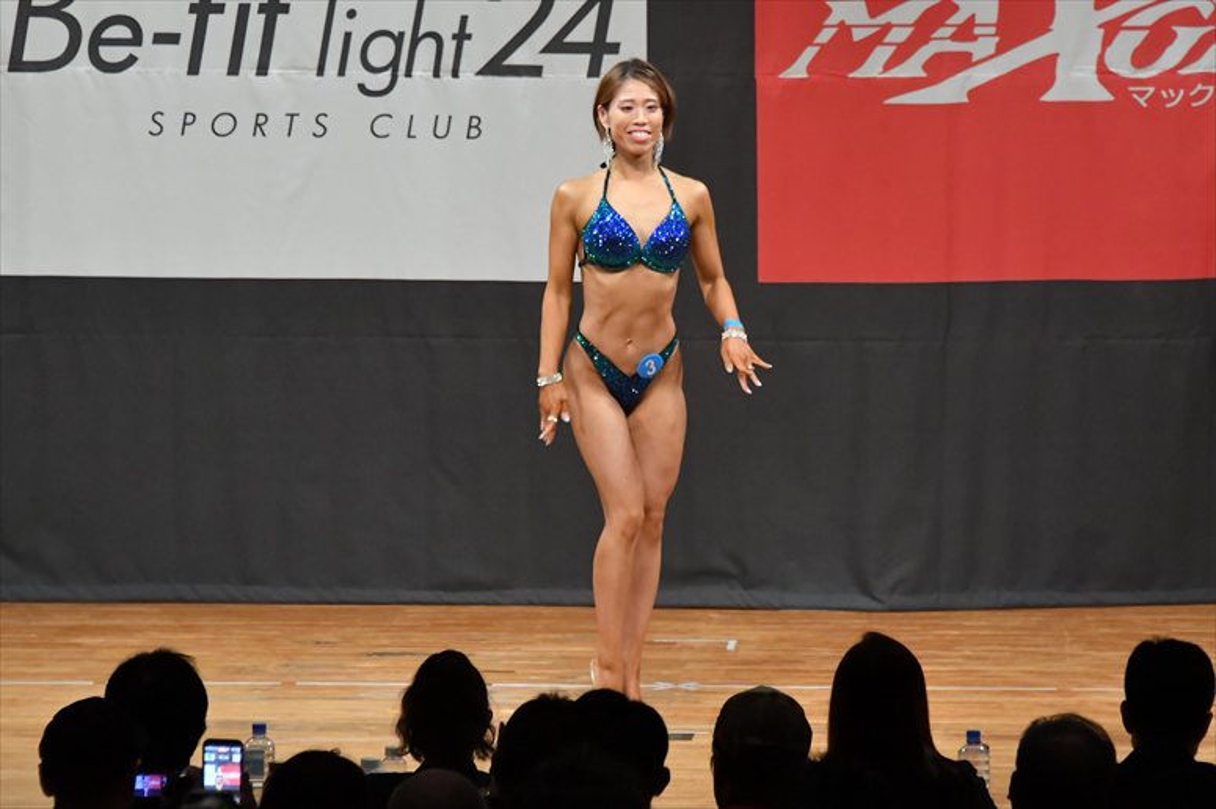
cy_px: 404
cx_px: 608
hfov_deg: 7.6
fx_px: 9116
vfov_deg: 5.1
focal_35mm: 270
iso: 7200
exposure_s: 1/400
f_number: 5.6
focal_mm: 180
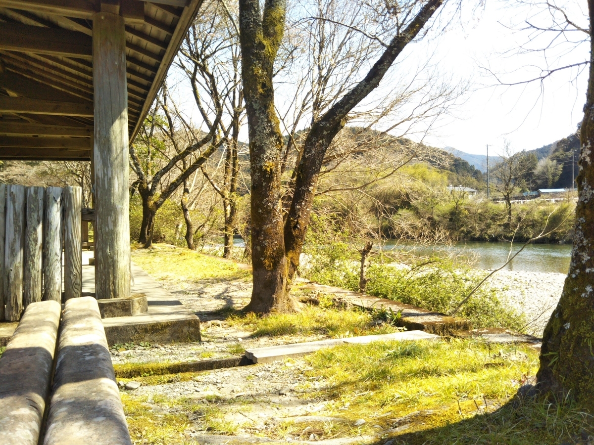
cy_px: 222
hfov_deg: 60.0
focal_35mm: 30
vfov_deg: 46.8
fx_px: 515
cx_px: 297
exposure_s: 1/249
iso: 27
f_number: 2.2
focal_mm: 4
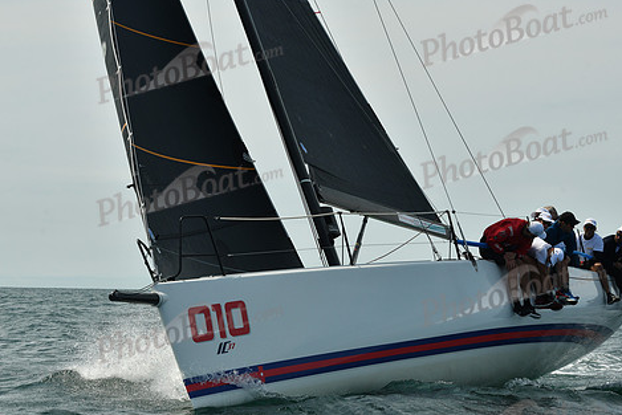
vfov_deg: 13.8
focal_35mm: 99
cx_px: 353
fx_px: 1711
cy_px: 242
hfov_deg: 20.6
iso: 320
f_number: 9
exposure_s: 1/1250
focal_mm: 80
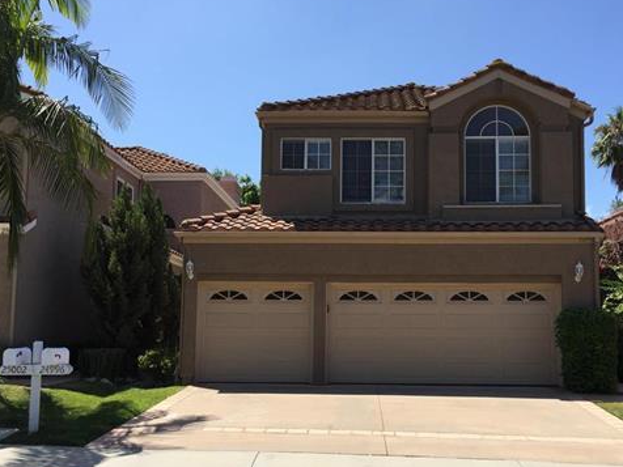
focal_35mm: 39
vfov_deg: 36.7
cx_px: 331
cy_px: 273
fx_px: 702
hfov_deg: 47.8
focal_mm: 4.15
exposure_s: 1/1276
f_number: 2.2
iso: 32
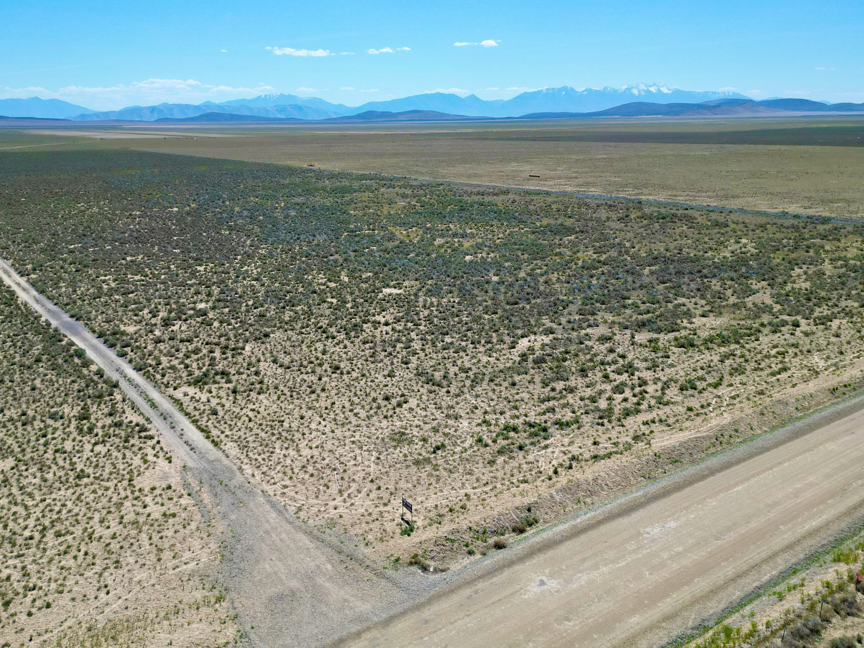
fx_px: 724
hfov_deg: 61.5
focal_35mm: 29
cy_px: 266
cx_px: 379
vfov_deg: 48.0
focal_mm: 6.72
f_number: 1.7
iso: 100
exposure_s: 1/3200
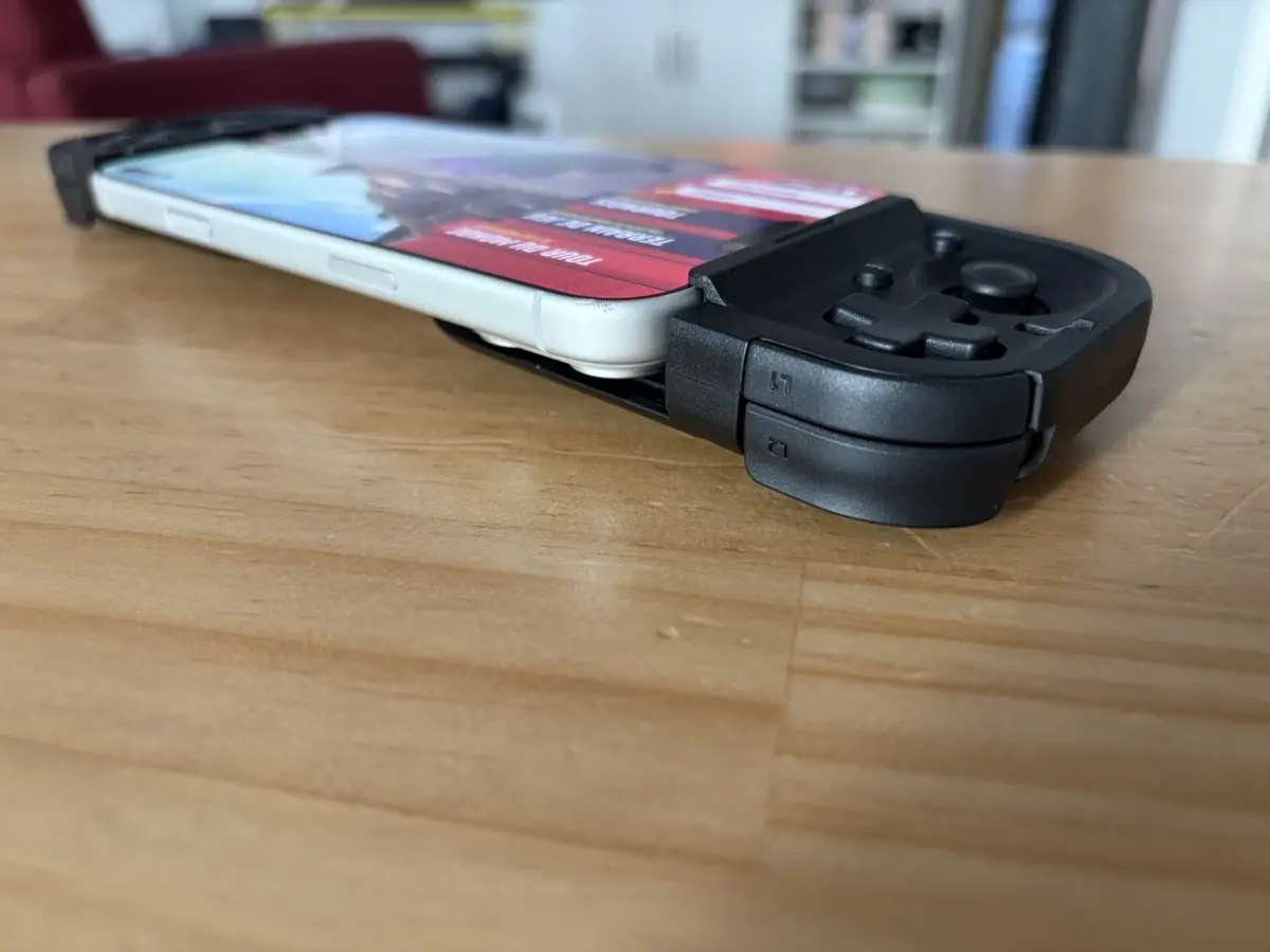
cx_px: 635
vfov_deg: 53.1
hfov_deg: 67.3
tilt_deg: -28.3
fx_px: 954
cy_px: 476
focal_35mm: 26
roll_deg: +0.9
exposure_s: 1/60
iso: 200
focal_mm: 5.96
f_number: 1.6
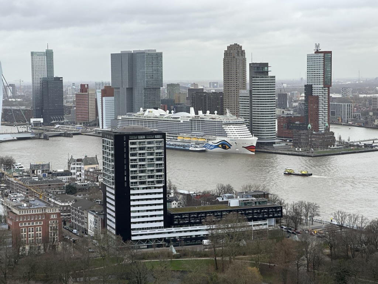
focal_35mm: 77
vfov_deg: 19.1
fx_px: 841
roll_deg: +0.6
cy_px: 142
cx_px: 189
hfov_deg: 25.3
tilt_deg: -4.8
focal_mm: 9
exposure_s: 1/142
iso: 32
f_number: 2.8
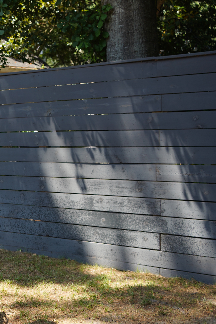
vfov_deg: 29.6
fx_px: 612
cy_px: 175
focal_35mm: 68
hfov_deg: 18.4
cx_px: -78
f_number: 4.5
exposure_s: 1/200
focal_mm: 35
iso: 100
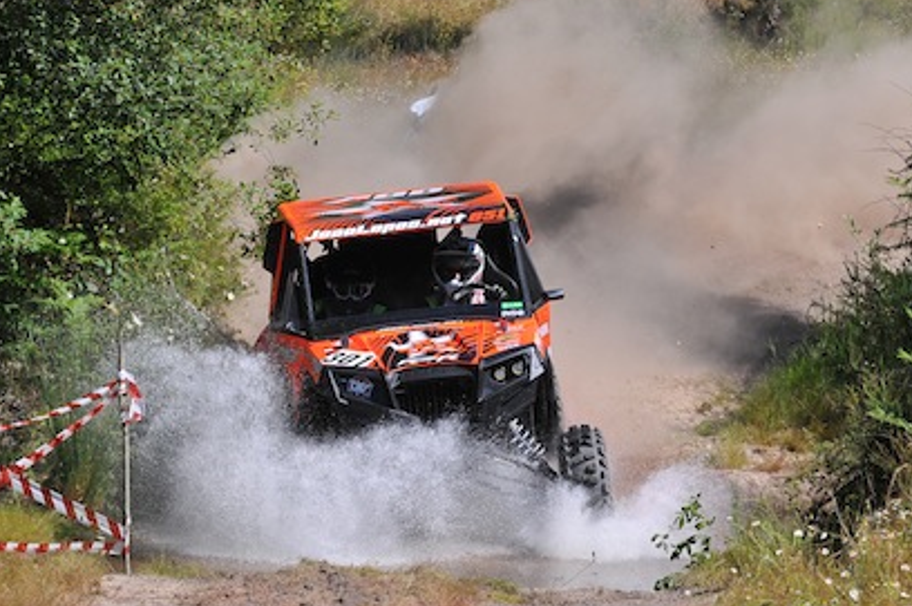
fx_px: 4391
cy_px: 299
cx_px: 498
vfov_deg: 7.9
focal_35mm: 174
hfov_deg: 11.9
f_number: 6.3
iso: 320
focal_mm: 105
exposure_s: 1/800
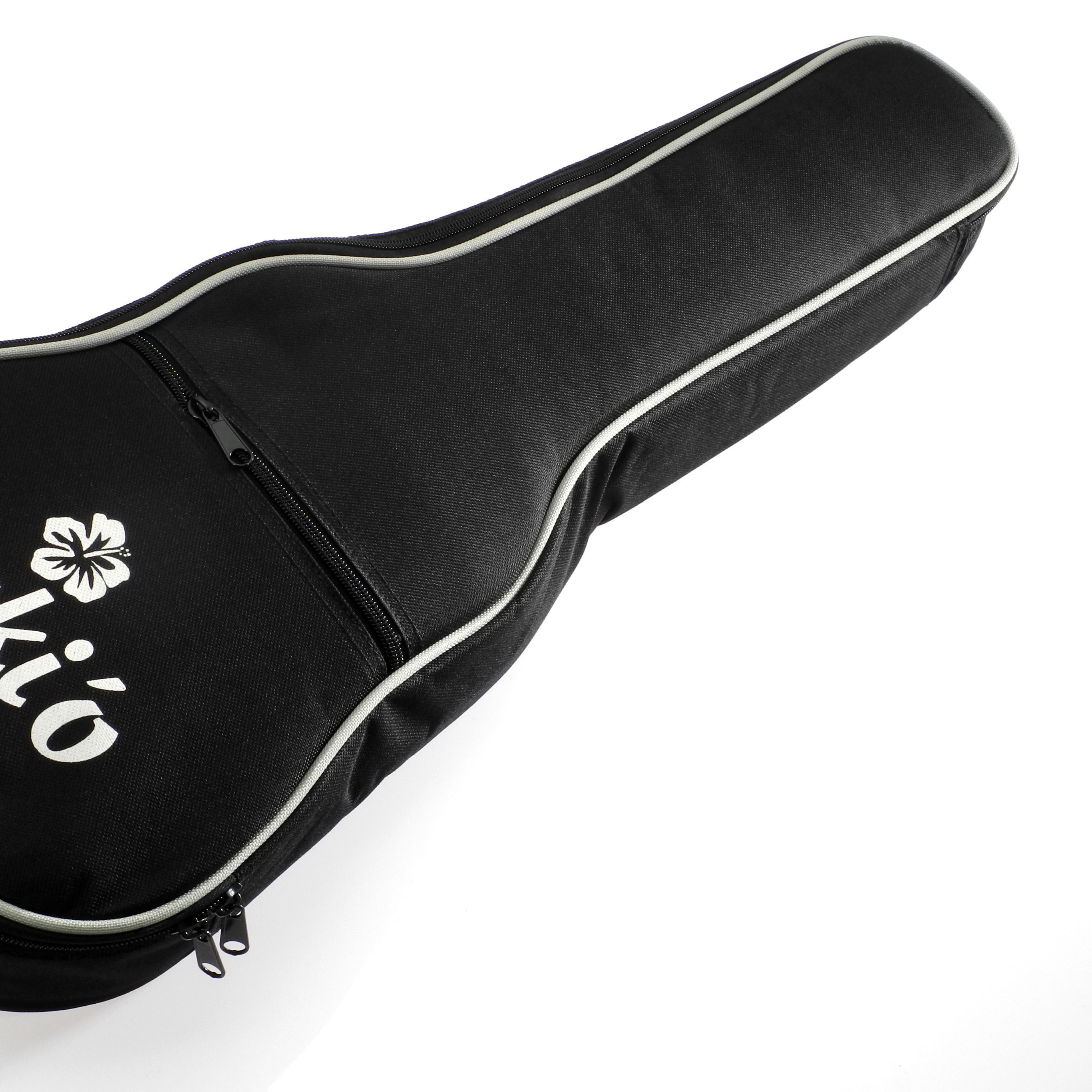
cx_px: 407
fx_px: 2106
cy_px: 546
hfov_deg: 29.0
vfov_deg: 29.1
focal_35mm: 59
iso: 100
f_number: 8
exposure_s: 1/800
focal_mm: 10.7
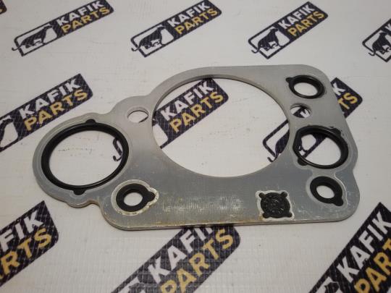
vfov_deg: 45.4
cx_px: 196
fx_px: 350
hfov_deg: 58.4
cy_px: 146
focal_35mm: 31
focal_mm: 2.93
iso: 50
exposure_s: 1/50
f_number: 2.4
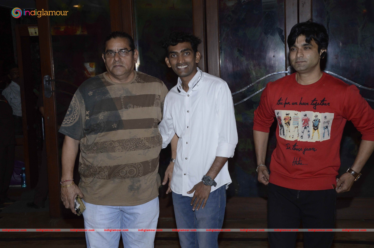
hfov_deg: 31.9
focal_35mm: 63
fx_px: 654
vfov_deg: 21.5
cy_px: 124
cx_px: 187
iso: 800
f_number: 7.1
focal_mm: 42
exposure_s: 1/160
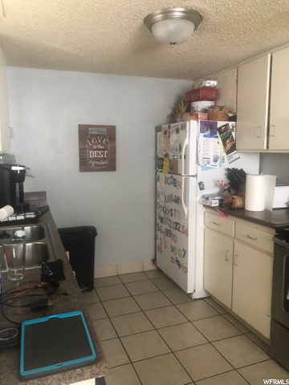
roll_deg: +0.4
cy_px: 192
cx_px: 144
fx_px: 312
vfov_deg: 63.4
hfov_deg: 49.7
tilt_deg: -4.8
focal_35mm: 28
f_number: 1.8
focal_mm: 4
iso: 80
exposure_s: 1/16
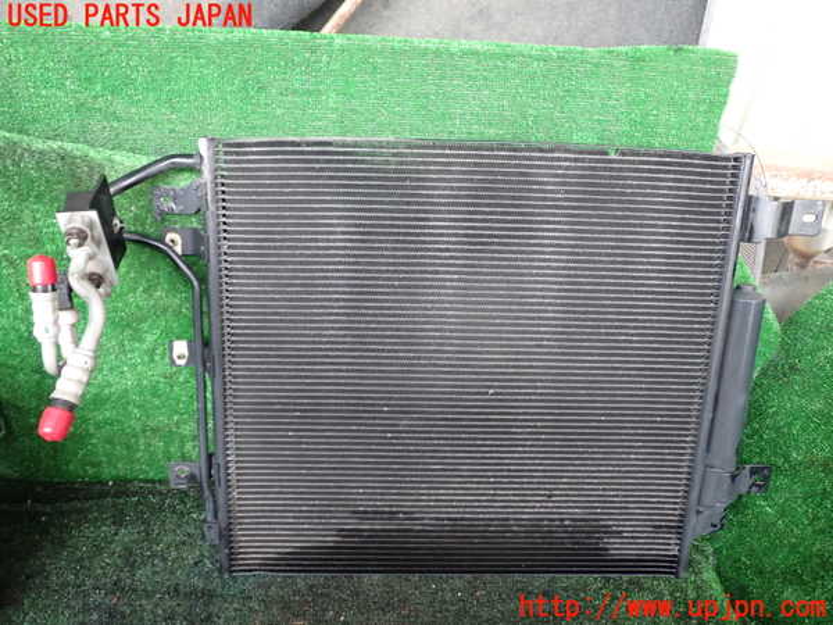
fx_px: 722
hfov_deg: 60.0
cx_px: 416
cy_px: 312
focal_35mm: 30
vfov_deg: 46.8
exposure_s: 1/30
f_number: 2.3
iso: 320
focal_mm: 5.4
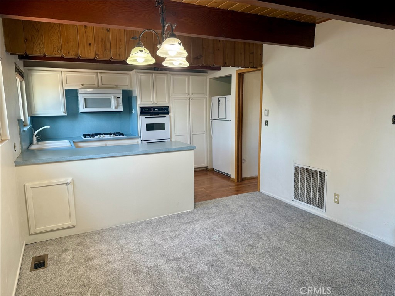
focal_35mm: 24
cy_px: 148
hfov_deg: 71.6
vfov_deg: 56.8
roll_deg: +0.8
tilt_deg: -8.7
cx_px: 198
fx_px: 274
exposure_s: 1/60
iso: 125
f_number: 1.78
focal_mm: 6.76
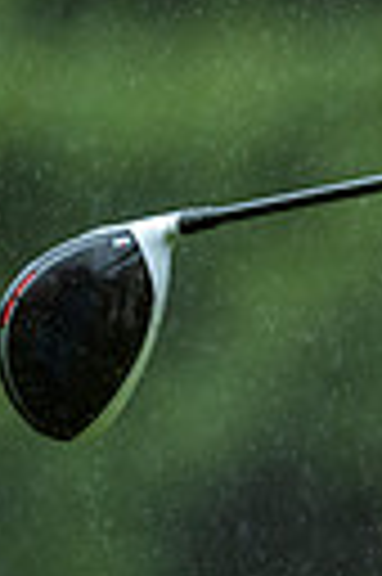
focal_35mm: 1590
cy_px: 415
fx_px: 25374
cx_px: 936
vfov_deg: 1.3
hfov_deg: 0.9
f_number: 4
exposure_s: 1/1250
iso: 500
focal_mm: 300
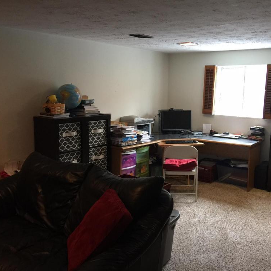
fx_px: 310
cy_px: 138
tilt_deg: -10.5
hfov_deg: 47.0
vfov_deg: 47.2
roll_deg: -1.0
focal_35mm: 35
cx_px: 158
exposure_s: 1/15
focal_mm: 4.15
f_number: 2.2
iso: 100
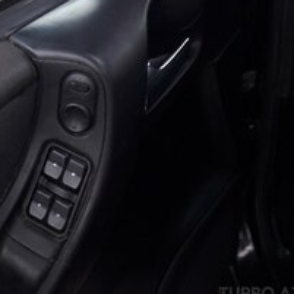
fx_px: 567
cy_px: -50
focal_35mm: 59
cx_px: 35
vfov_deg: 26.2
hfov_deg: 28.1
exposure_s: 1/133
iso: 40
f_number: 1.9
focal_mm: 3.6
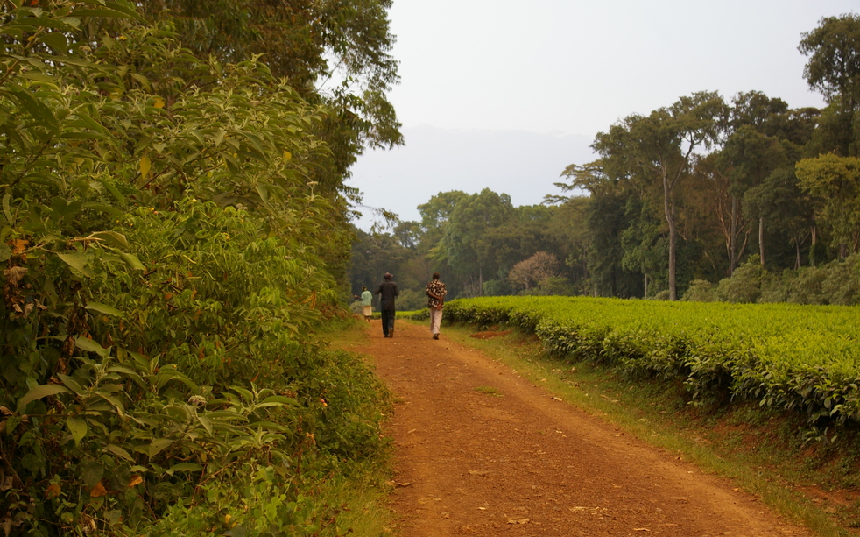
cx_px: 442
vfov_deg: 19.0
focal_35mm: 69
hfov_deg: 30.0
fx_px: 1606
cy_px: 283
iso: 400
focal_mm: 43
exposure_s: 1/60
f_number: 4.5
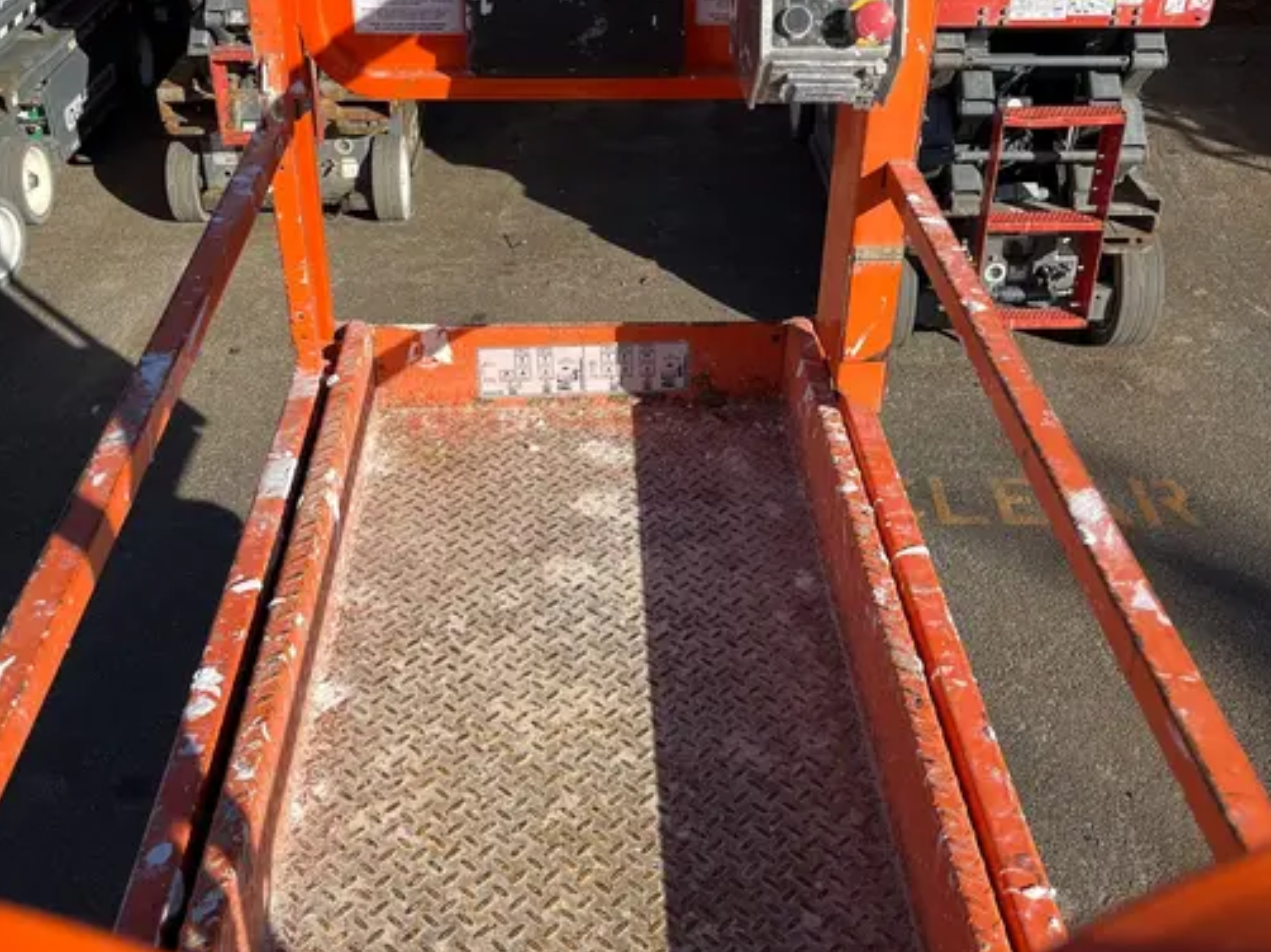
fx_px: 1395
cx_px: 615
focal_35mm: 38
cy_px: 373
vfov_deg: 37.5
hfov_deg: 49.0
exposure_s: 1/3049
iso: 50
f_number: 1.6
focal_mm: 5.1
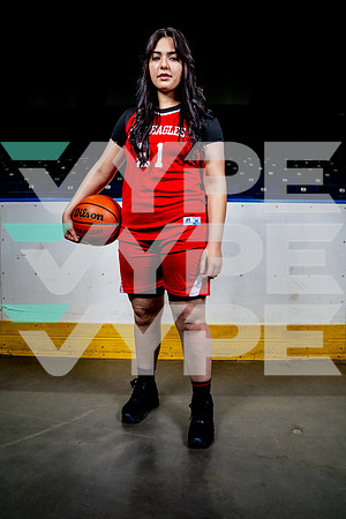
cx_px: 173
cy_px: 260
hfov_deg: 51.3
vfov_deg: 71.5
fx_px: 360
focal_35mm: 25
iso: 160
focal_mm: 25
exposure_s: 1/125
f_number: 8
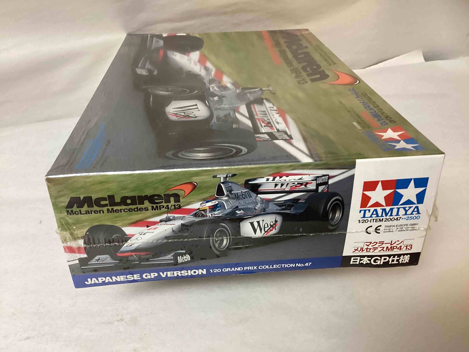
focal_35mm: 31
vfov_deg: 45.4
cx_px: 234
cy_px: 176
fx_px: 420
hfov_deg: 58.4
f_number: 2.4
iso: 160
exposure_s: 1/50
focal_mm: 3.3
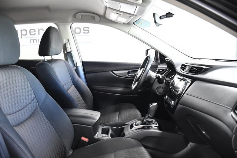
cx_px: 118
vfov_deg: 48.0
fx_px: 178
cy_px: 79
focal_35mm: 27
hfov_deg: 67.4
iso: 2500
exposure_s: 1/125
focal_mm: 18
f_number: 3.5
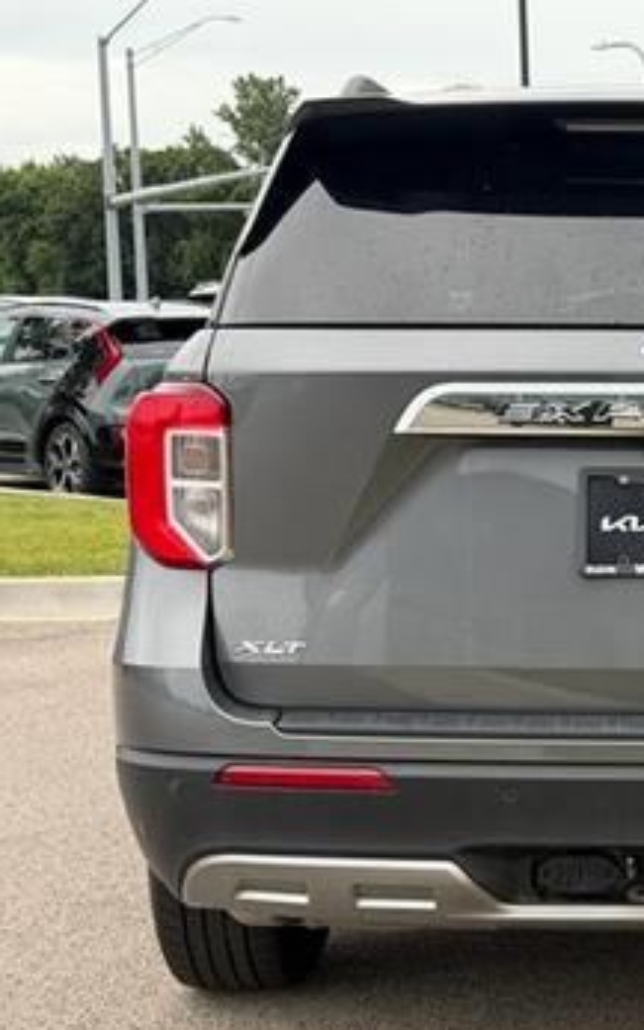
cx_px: 697
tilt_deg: -7.0
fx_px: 2077
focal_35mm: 74
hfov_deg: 17.1
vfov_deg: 27.8
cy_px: 537
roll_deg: +2.1
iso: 80
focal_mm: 6.76
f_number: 1.78
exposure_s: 1/837
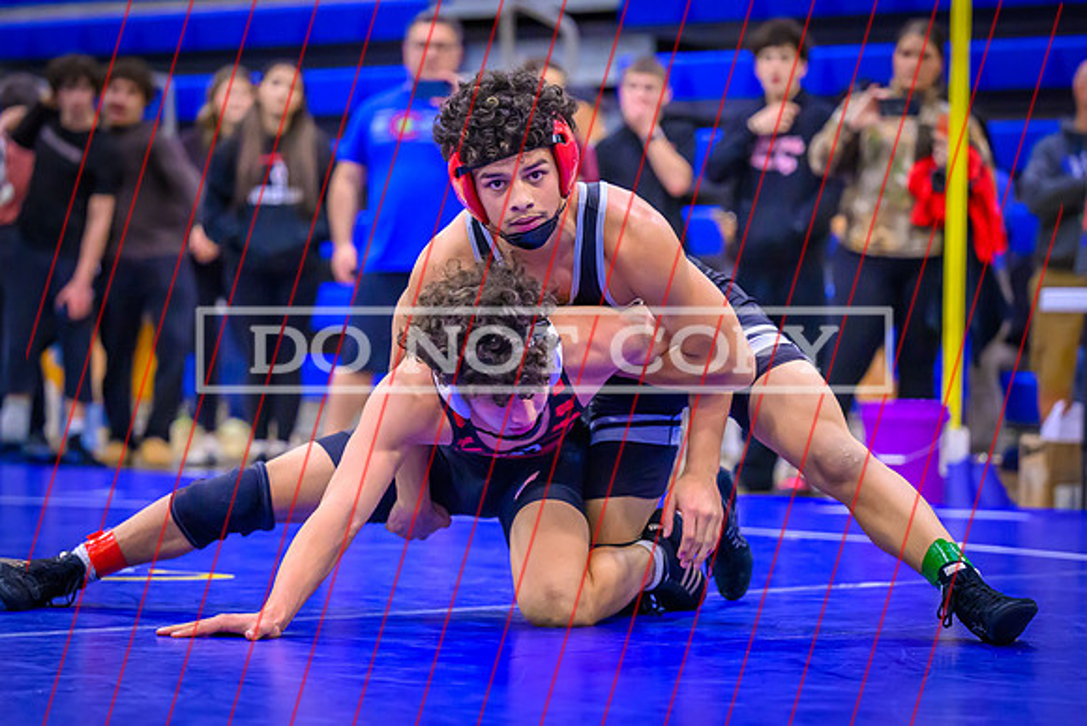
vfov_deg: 11.1
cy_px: 392
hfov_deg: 16.6
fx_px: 3716
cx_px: 572
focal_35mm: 123
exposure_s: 1/640
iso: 6400
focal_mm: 96
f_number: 2.8
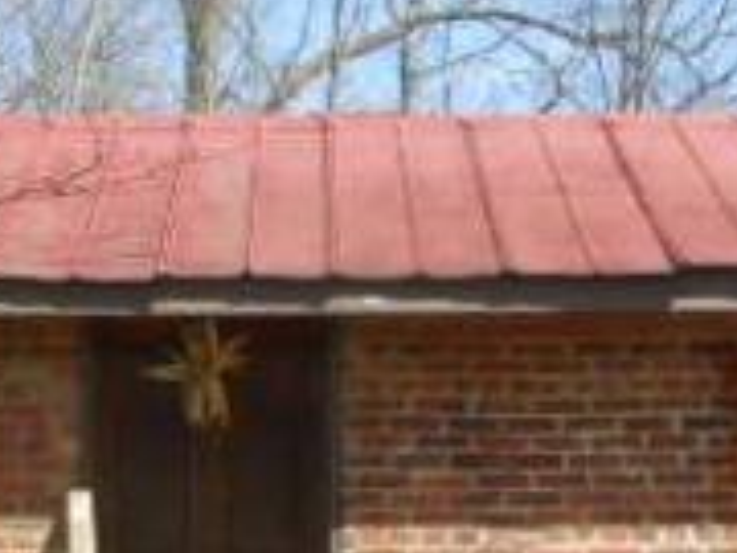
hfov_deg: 14.2
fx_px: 2959
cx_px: 209
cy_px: 598
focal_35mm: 139
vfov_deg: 10.5
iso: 80
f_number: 3.8
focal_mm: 7.7
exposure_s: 1/400
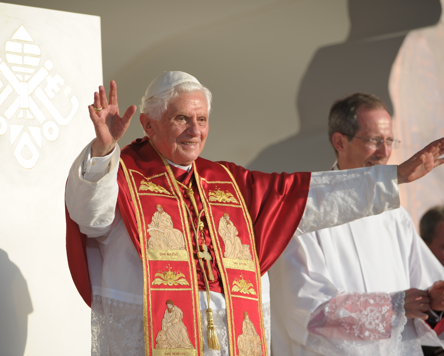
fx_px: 2970
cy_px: 178
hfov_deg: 8.6
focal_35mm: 226
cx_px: 220
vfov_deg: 6.8
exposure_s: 1/1000
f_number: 4
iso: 200
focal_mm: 200
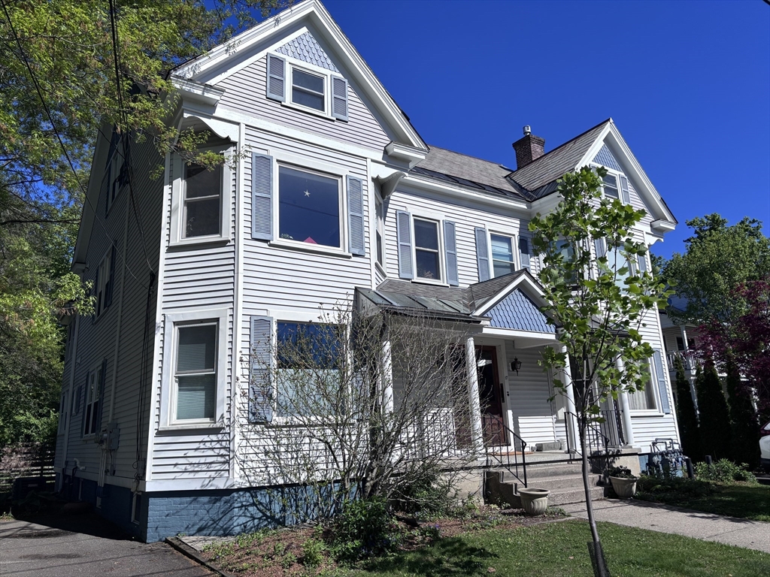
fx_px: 578
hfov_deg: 67.3
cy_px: 288
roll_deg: +3.1
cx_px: 385
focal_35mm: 26
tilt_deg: +14.3
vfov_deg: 53.1
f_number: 1.6
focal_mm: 5.96
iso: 50
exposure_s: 1/6329
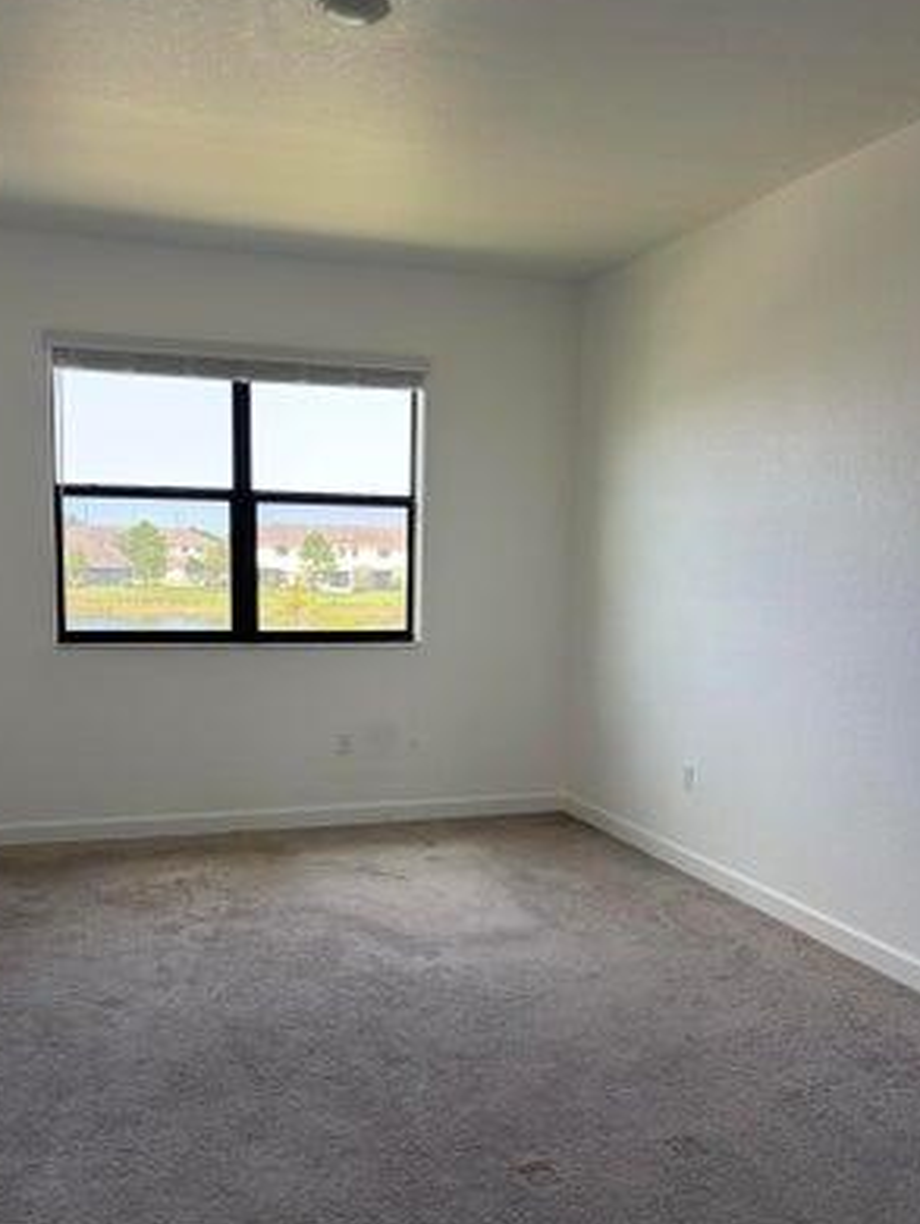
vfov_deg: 56.5
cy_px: 706
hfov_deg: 44.2
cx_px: 418
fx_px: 1133
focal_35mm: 32
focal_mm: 5.96
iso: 50
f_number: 1.6
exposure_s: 1/121
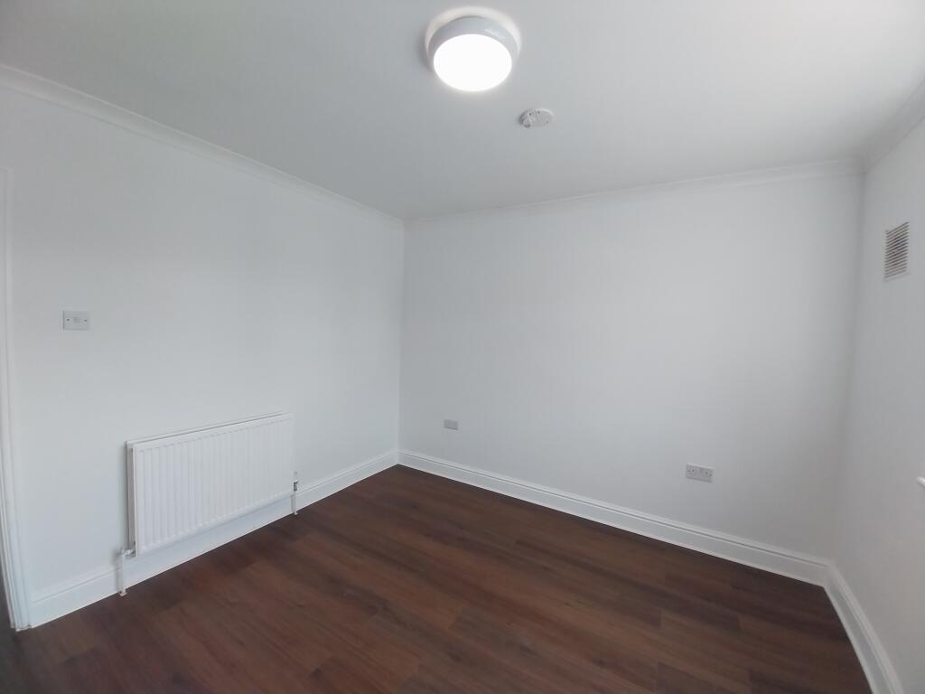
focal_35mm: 13
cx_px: 462
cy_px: 347
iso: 80
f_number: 2.2
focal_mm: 1.13
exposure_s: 1/121
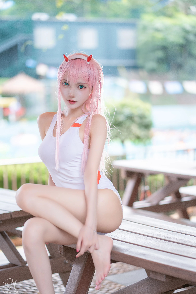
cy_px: 147
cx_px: 98
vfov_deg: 23.9
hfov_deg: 16.1
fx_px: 694
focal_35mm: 85
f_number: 1.8
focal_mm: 85
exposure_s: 1/500
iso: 100
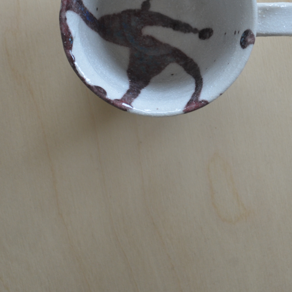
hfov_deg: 14.2
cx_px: 160
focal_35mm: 123
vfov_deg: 14.0
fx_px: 1174
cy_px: 14
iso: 720
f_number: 5.3
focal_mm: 48
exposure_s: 1/60
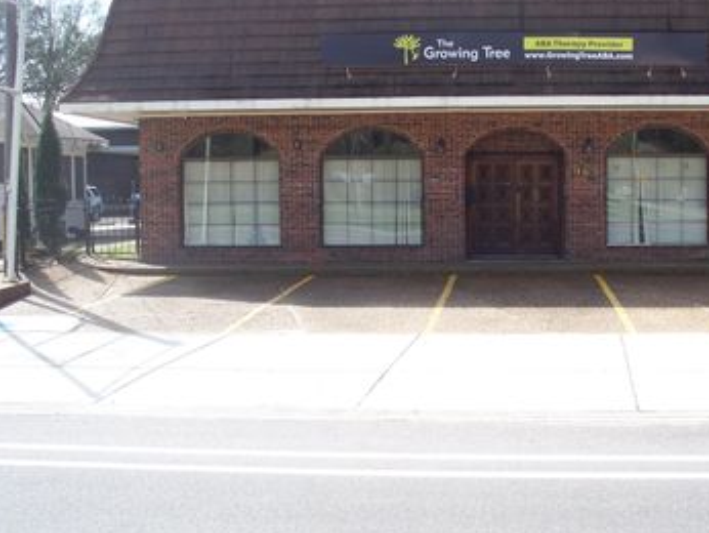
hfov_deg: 36.3
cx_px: 496
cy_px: 206
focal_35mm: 52
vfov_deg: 28.0
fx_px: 1066
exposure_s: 1/500
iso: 80
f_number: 2.8
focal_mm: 7.54
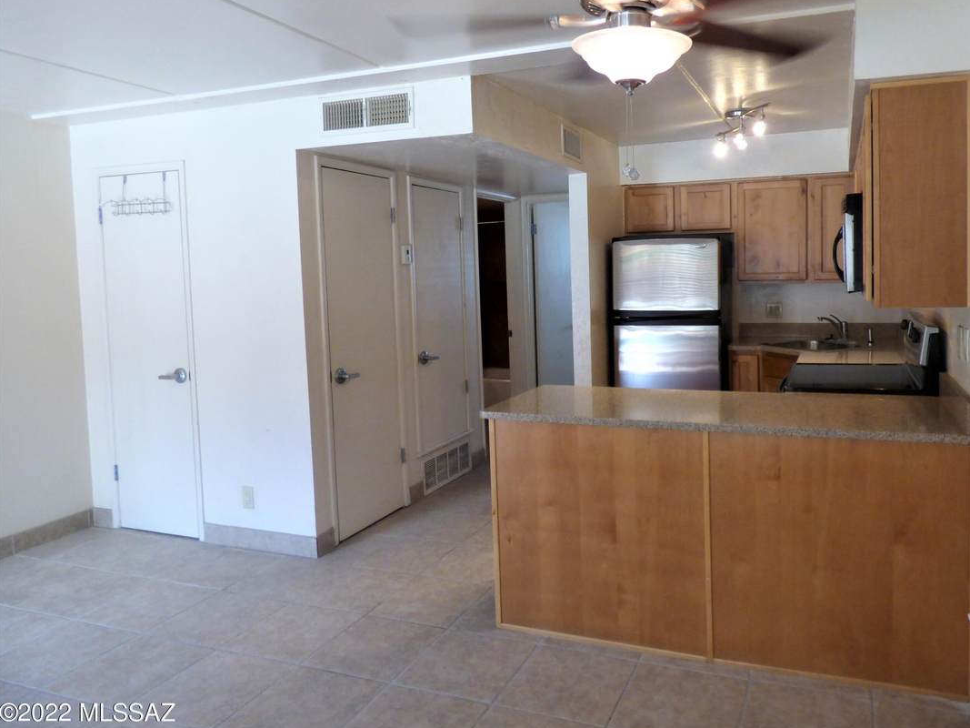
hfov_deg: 70.9
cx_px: 579
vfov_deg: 56.6
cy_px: 316
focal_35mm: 24
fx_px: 672
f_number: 2.8
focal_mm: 3.58
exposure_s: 1/60
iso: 200
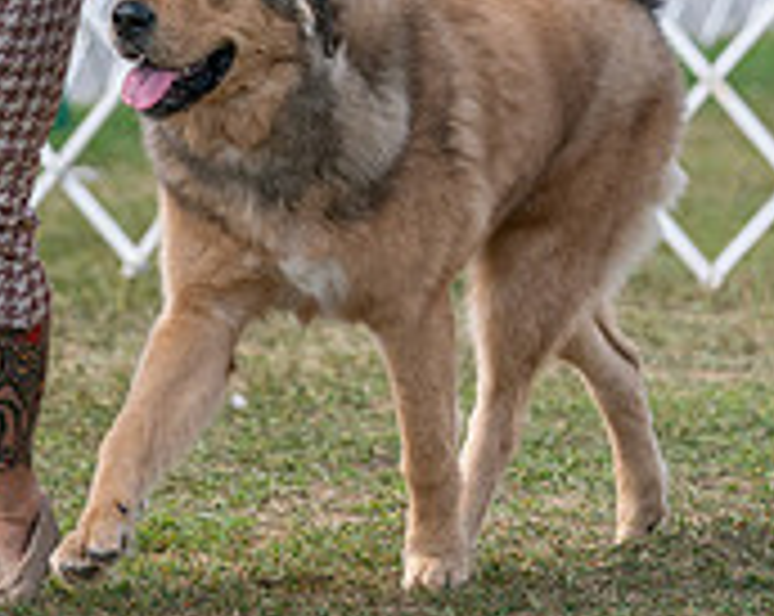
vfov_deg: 3.0
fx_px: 11823
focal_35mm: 517
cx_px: 232
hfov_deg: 3.7
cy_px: -324
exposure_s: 1/2000
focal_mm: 140
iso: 400
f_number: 4
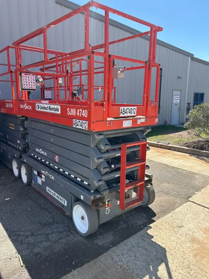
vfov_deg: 67.3
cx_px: 104
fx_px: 209
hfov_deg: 53.1
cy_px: 140
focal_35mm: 26
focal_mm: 5.7
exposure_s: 1/1431
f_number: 1.5
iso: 50
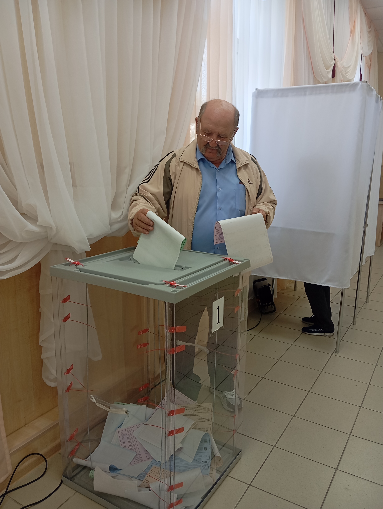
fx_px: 412
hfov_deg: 49.9
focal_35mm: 28
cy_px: 254
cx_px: 192
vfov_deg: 63.4
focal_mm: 4.22
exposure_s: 1/50
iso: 360
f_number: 1.8
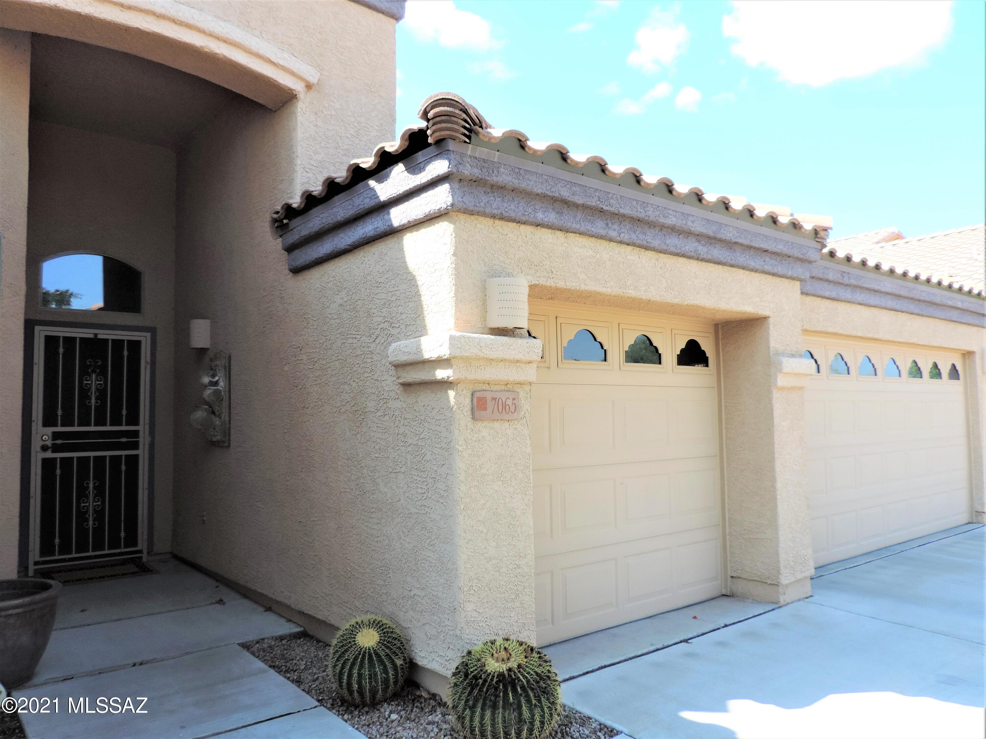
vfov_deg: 56.8
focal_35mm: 24
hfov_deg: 71.6
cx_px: 493
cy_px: 370
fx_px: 684
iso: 80
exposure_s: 1/400
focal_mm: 4.3
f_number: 3
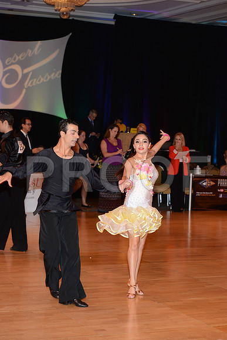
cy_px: 170
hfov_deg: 15.2
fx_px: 851
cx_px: 114
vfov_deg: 22.6
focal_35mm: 90
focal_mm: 90
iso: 1000
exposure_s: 1/250
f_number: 5.6
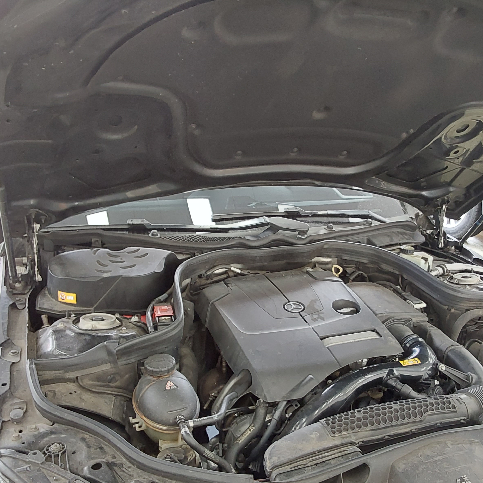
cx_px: 277
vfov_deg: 48.4
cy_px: 247
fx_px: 537
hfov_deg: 48.3
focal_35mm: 34
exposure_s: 1/60
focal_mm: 2.91
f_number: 1.9
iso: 250
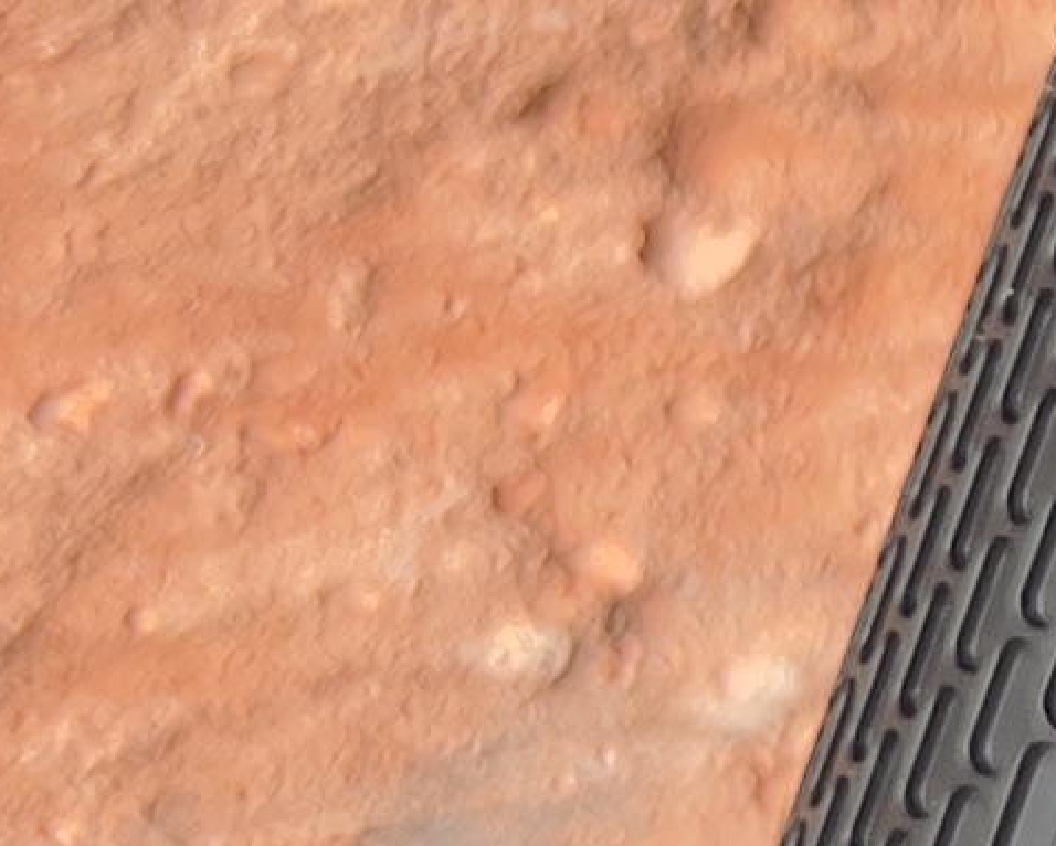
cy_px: 406
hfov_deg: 8.2
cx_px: 2640
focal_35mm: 214
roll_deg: -5.8
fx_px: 6692
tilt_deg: -25.2
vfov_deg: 7.2
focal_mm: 5.7
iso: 50
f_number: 1.5
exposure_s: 1/121
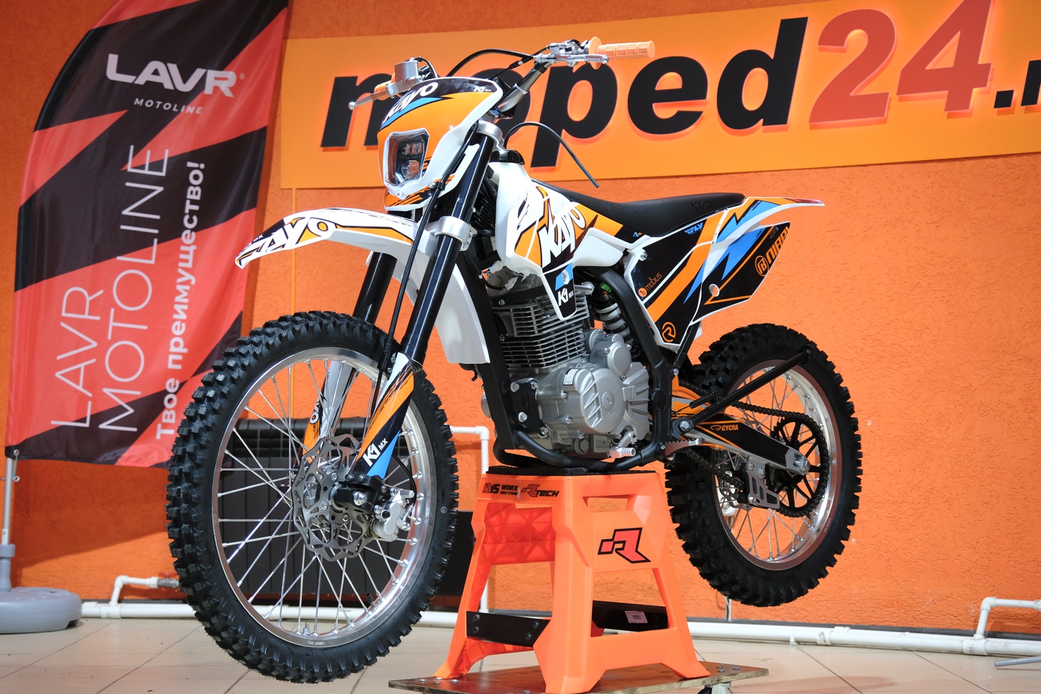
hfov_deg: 30.1
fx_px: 1937
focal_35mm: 67
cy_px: 347
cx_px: 520
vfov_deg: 20.3
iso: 1250
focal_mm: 44.7
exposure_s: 1/60
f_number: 4
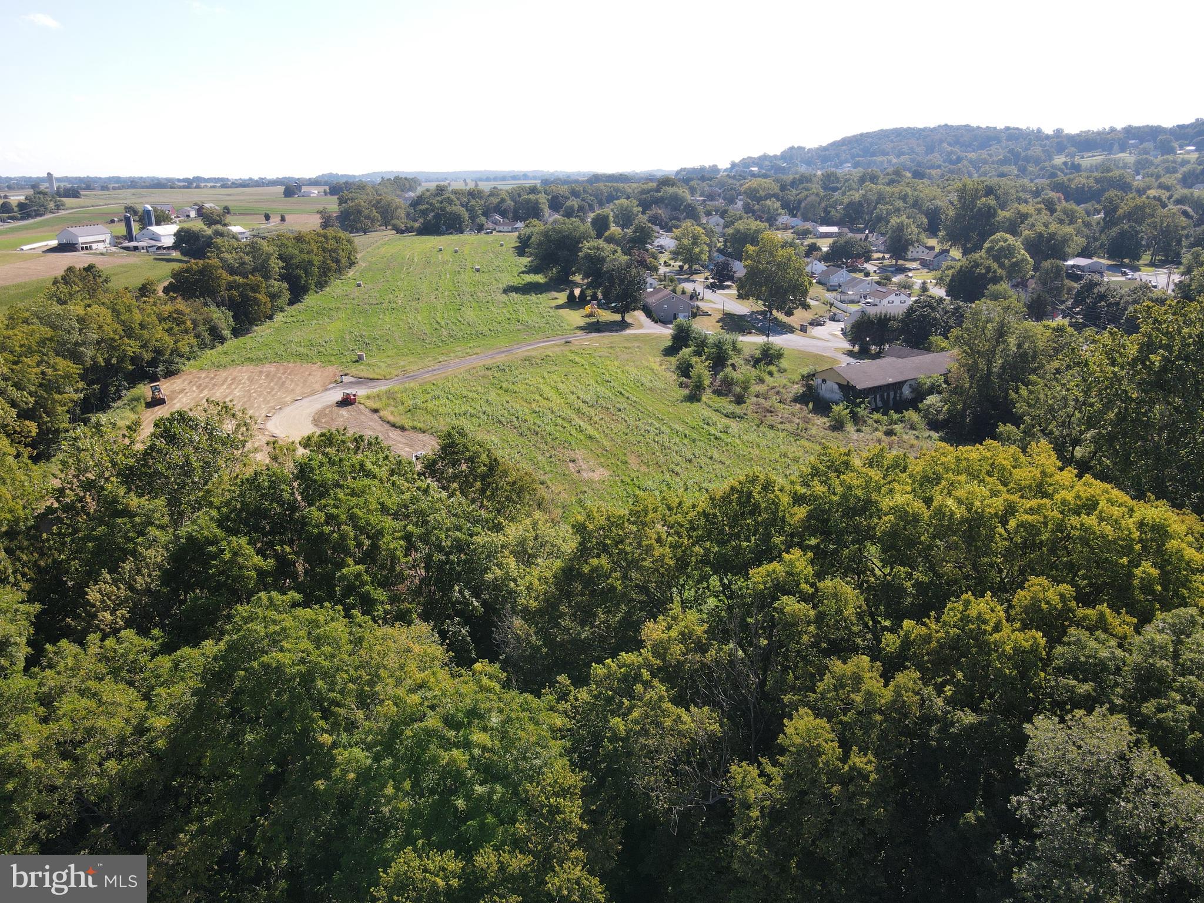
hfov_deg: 71.6
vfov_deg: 56.8
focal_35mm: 24
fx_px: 835
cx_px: 602
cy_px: 452
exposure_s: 1/350
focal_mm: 4.5
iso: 110
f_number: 2.8
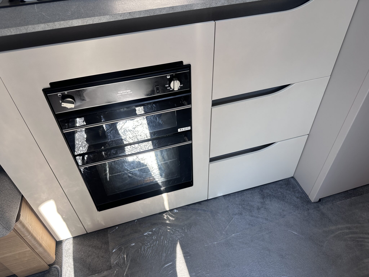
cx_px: 184
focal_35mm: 24
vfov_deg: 56.8
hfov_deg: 71.6
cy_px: 138
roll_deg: +2.1
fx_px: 256
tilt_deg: -39.1
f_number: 1.78
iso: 80
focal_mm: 6.86
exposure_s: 1/458
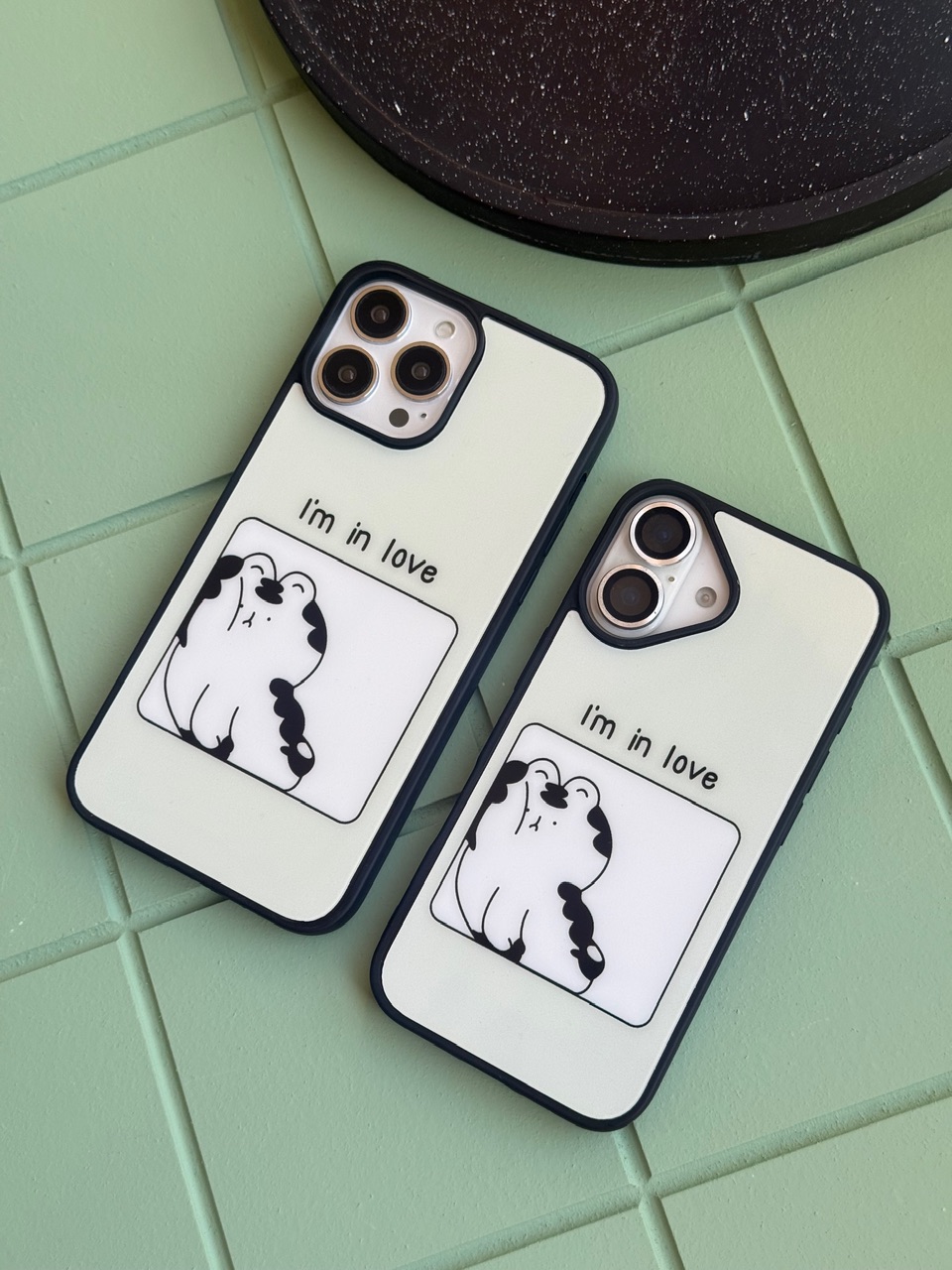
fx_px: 1760
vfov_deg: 39.7
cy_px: 635
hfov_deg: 30.3
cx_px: 476
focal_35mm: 48
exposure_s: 1/311
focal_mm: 6.76
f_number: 1.78
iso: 64
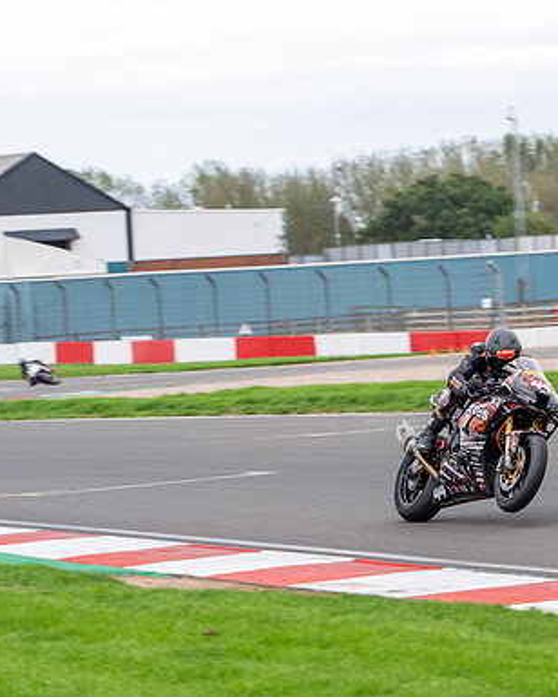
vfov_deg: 8.1
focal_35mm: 238
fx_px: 4913
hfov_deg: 6.5
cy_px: 435
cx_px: 510
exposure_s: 1/500
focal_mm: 135
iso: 800
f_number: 6.3
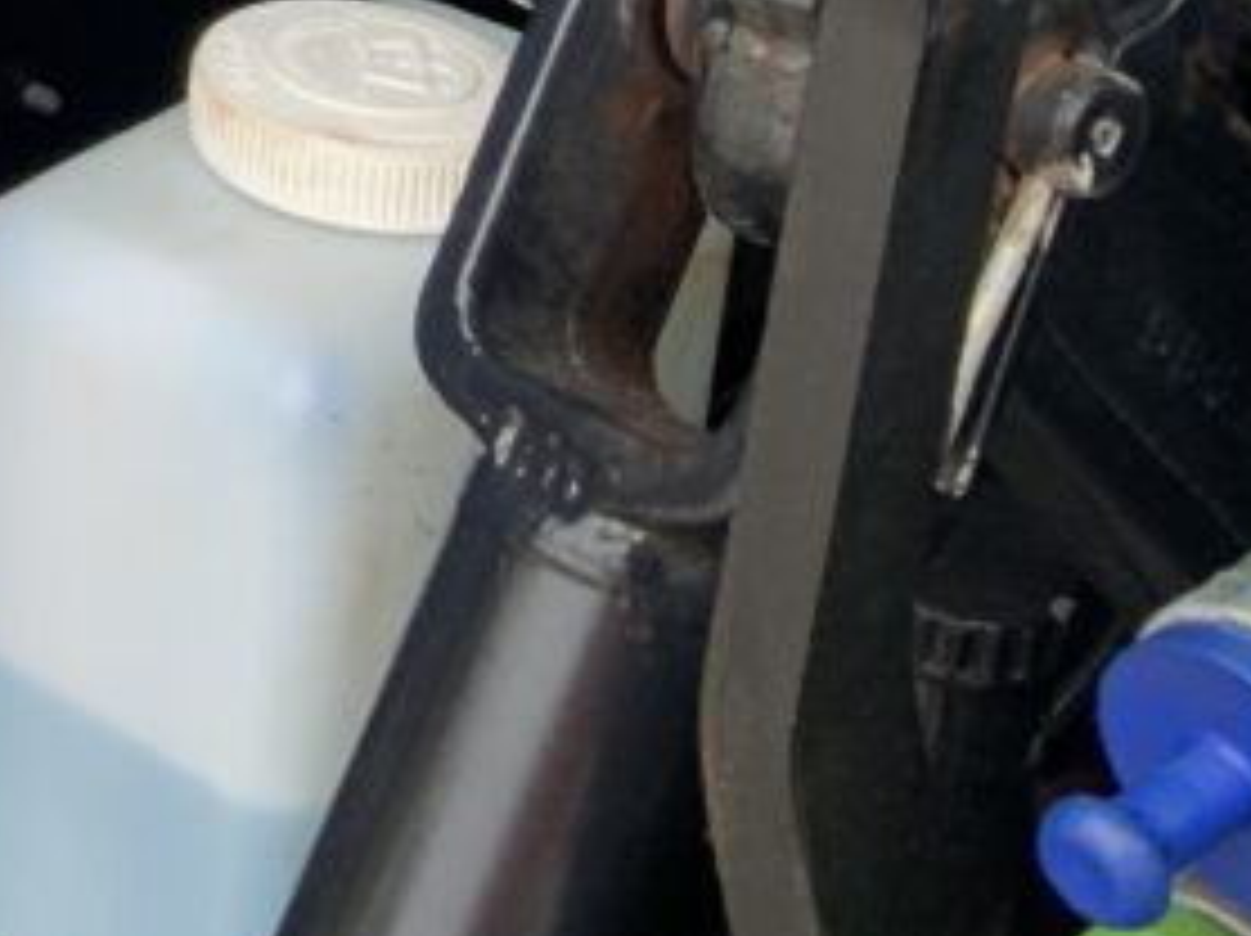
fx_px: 3864
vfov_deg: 13.0
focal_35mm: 107
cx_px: -922
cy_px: -508
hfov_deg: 15.9
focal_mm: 3
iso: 16
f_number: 1.8
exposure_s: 1/133
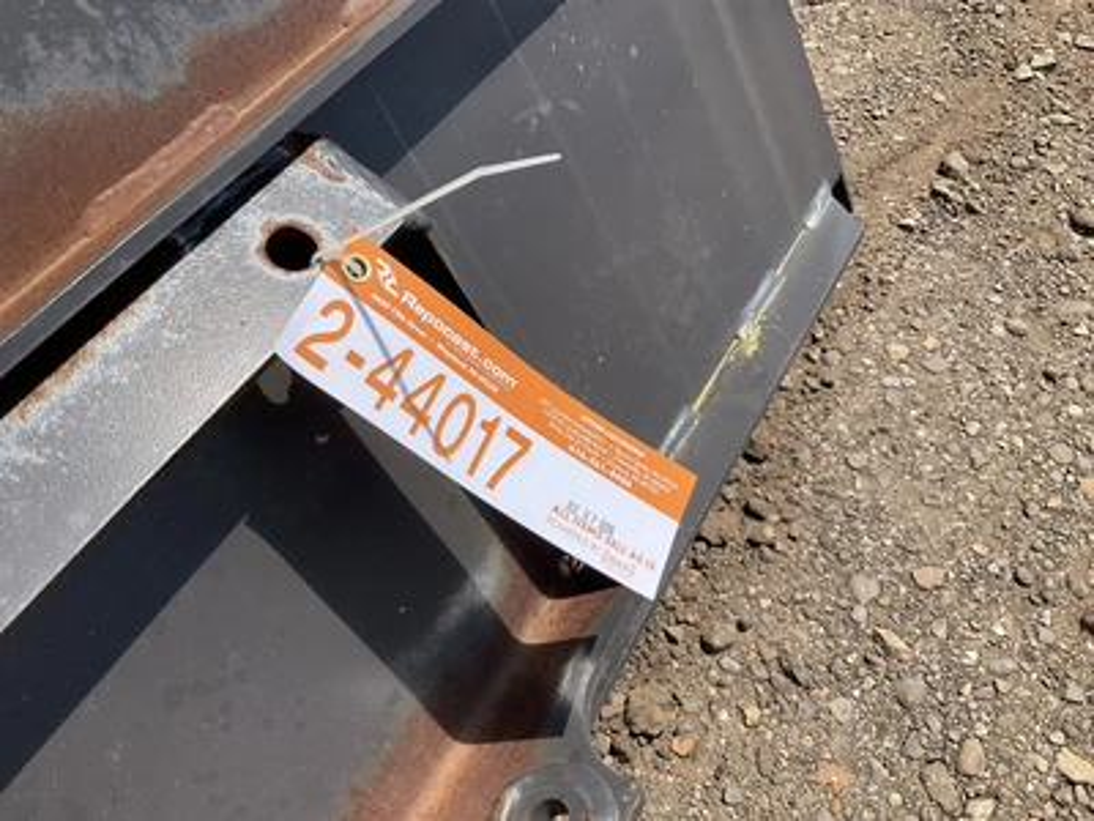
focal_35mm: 29
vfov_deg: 48.2
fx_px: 917
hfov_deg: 61.7
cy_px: 410
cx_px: 547
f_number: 1.8
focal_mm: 3
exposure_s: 1/1912
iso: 25
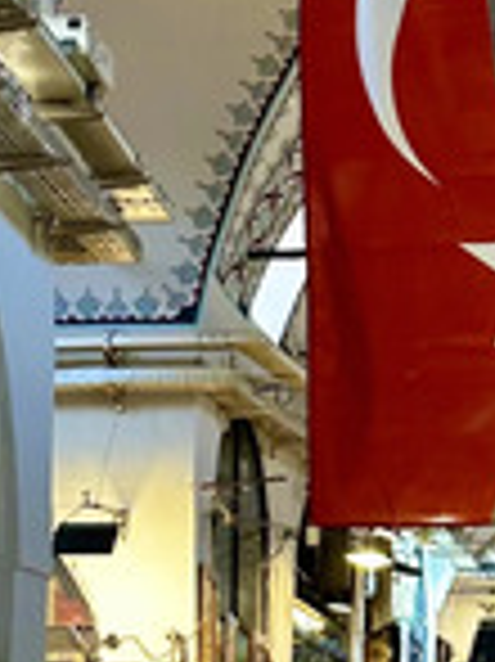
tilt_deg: +10.9
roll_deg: -0.2
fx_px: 2081
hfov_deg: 12.4
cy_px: 570
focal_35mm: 109
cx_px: 904
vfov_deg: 17.8
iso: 80
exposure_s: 1/100
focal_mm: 6.86
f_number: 1.78
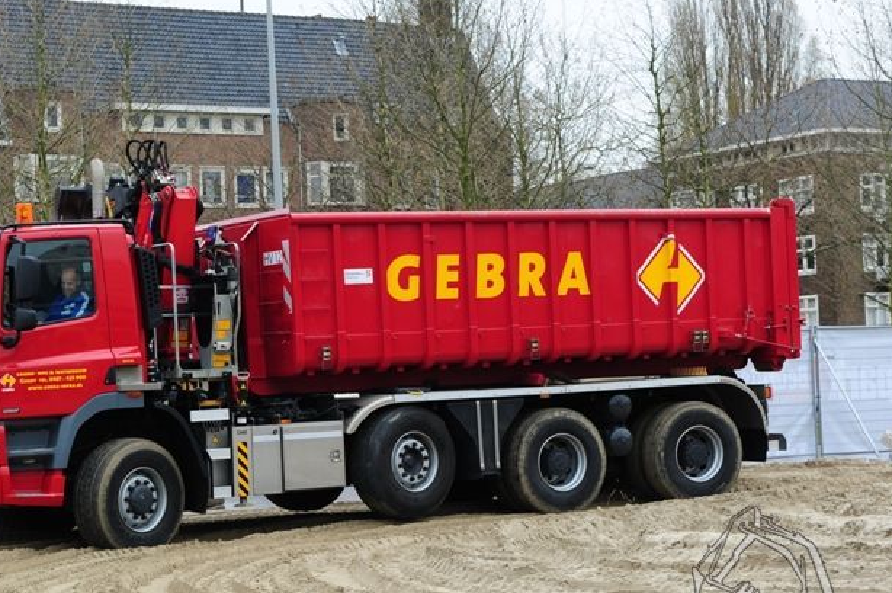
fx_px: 2129
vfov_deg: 15.8
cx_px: 328
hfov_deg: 23.6
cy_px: 331
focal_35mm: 86
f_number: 7.1
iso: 200
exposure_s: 1/250
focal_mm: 66
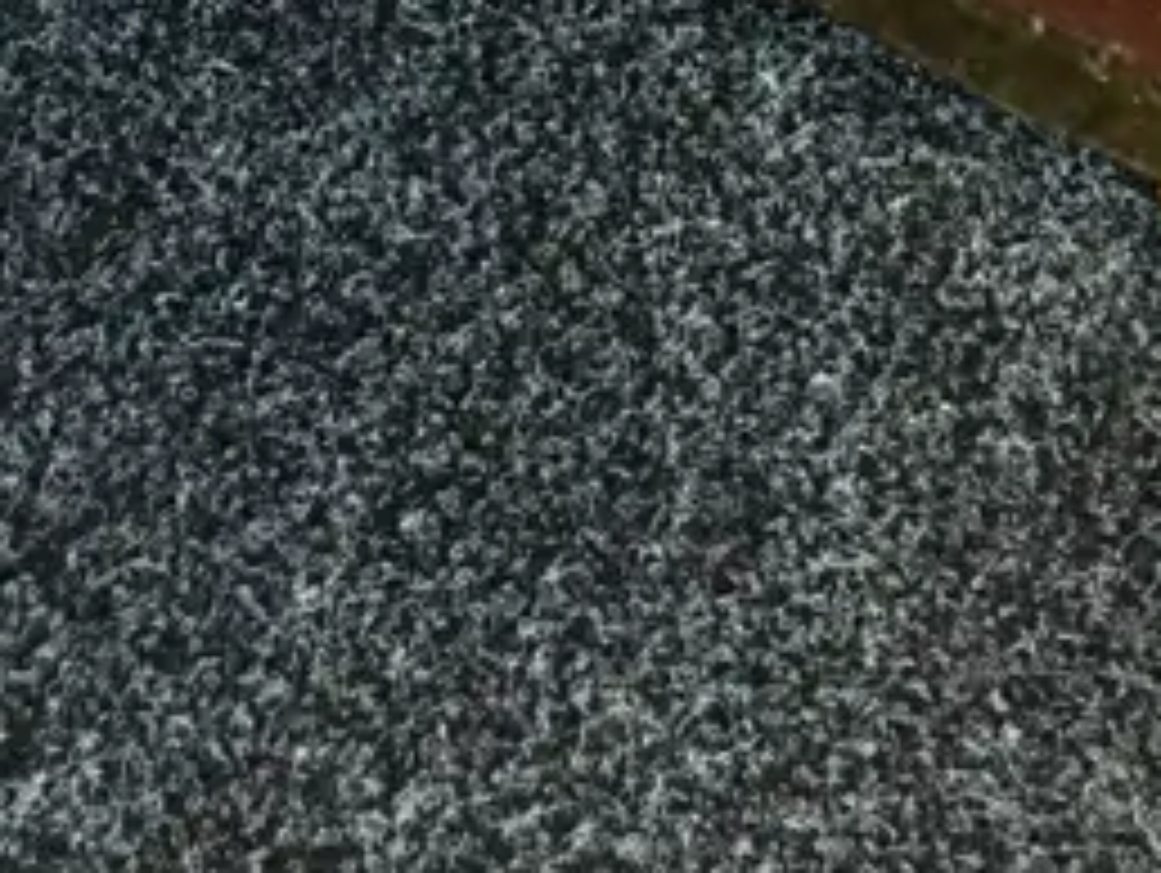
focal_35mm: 115
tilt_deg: -31.7
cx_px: 716
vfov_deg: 11.0
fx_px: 3861
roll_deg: -1.8
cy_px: -1166
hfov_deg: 17.1
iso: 80
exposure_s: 1/17
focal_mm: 4.15
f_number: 2.2
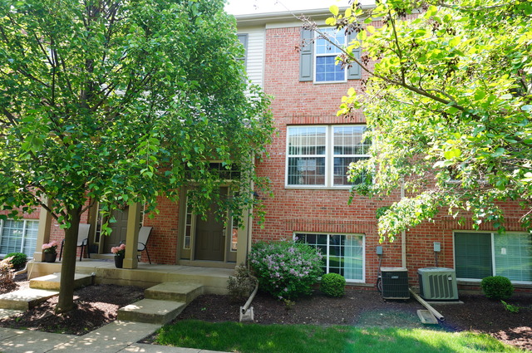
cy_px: 176
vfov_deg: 53.0
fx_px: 354
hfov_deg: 73.8
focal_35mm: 24
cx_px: 266
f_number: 6.3
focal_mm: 16
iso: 200
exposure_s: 1/80
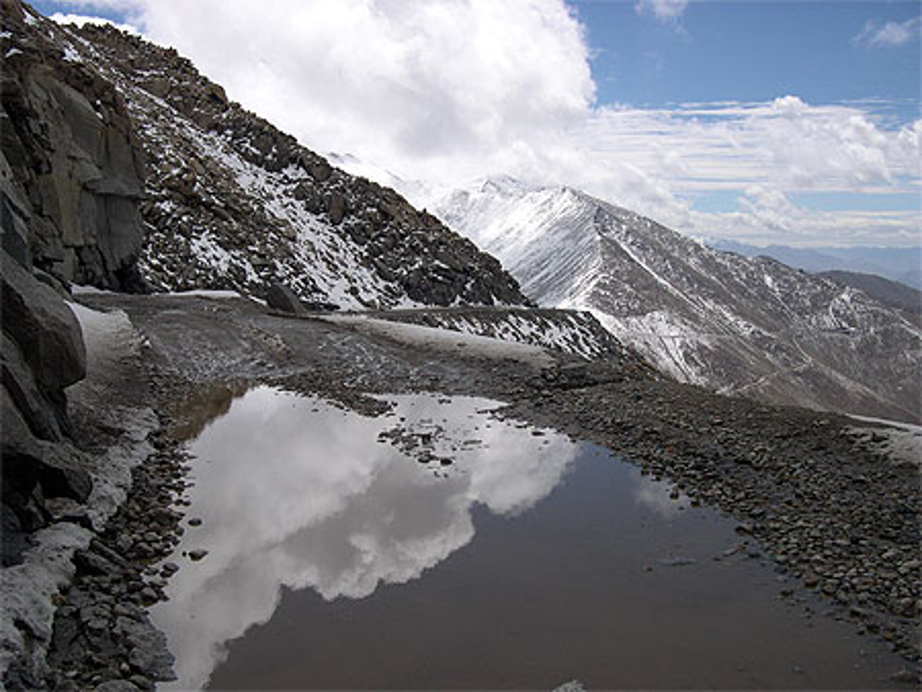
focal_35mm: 38
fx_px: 1013
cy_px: 346
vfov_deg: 37.8
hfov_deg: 49.0
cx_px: 461
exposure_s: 1/402
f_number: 7.6
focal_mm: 8
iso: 100
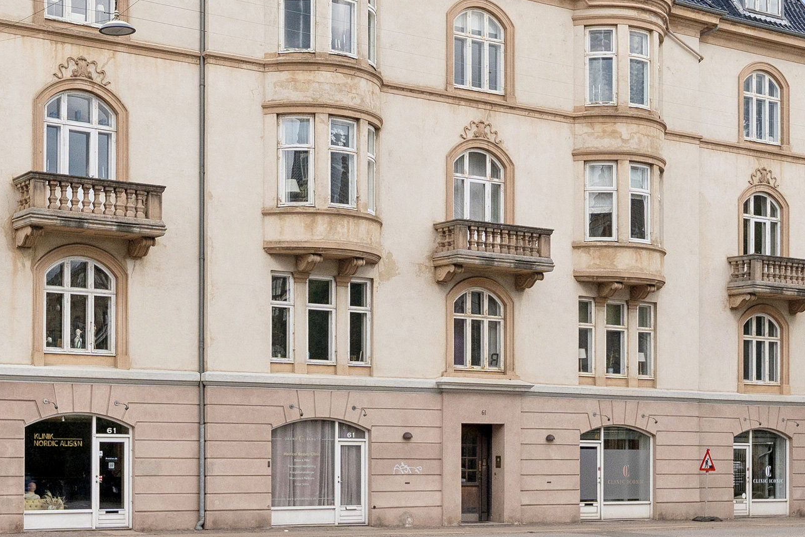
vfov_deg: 21.3
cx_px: 402
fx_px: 1408
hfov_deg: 31.9
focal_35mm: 63
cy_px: 121
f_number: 7.1
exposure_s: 1/500
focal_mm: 18
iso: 400
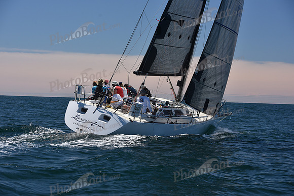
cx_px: 147
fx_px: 776
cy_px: 98
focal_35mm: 95
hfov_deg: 21.5
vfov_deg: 14.4
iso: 250
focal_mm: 95
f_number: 7.1
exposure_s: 1/800
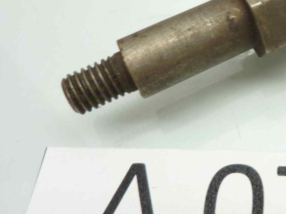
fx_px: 479
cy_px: 42
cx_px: 294
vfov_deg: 24.8
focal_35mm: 58
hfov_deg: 30.6
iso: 80
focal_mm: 4.1
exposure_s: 1/15
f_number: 3.3
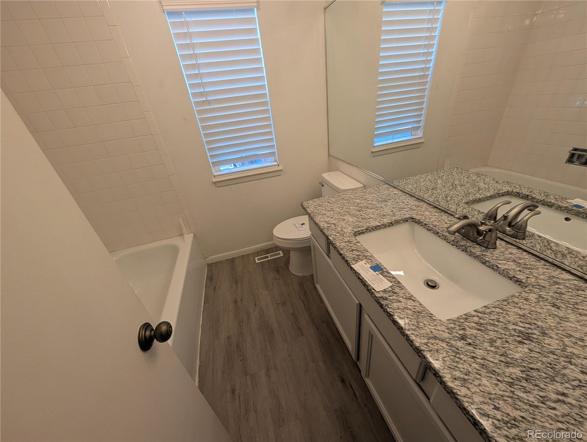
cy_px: 221
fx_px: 204
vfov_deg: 94.6
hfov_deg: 110.5
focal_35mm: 12
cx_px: 294
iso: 148
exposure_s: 1/120
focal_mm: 2.02
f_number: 1.7
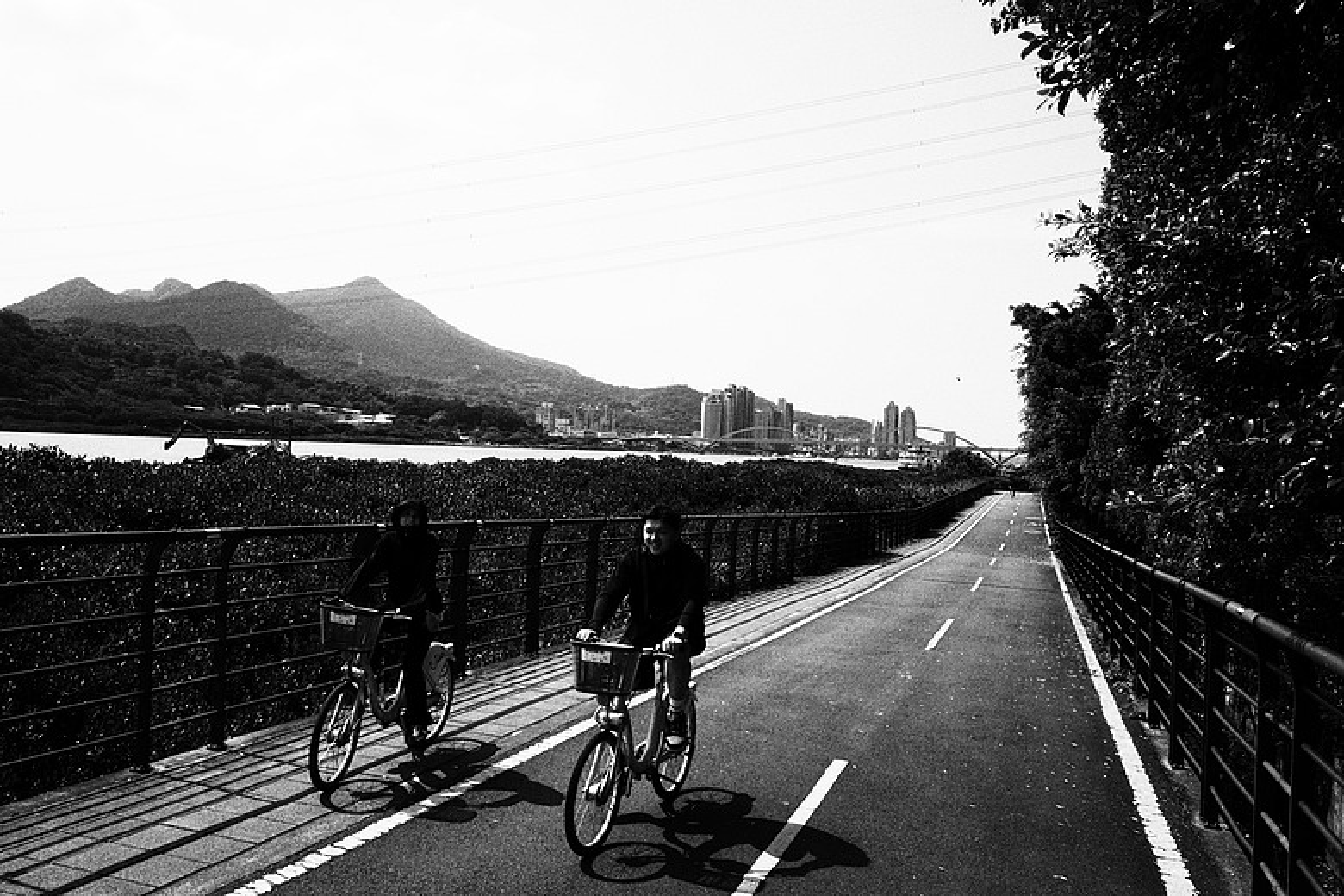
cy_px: 448
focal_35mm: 28
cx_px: 672
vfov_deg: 46.4
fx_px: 1045
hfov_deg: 65.5
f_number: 5
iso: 320
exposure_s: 1/320
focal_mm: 18.3
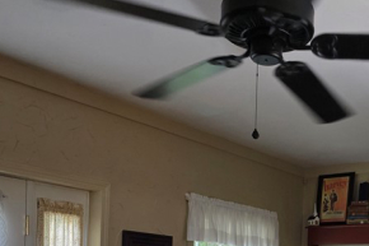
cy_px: 291
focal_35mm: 55
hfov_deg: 35.4
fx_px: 563
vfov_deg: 22.7
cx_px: 278
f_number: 1.7
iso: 500
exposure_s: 1/120
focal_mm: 6.3
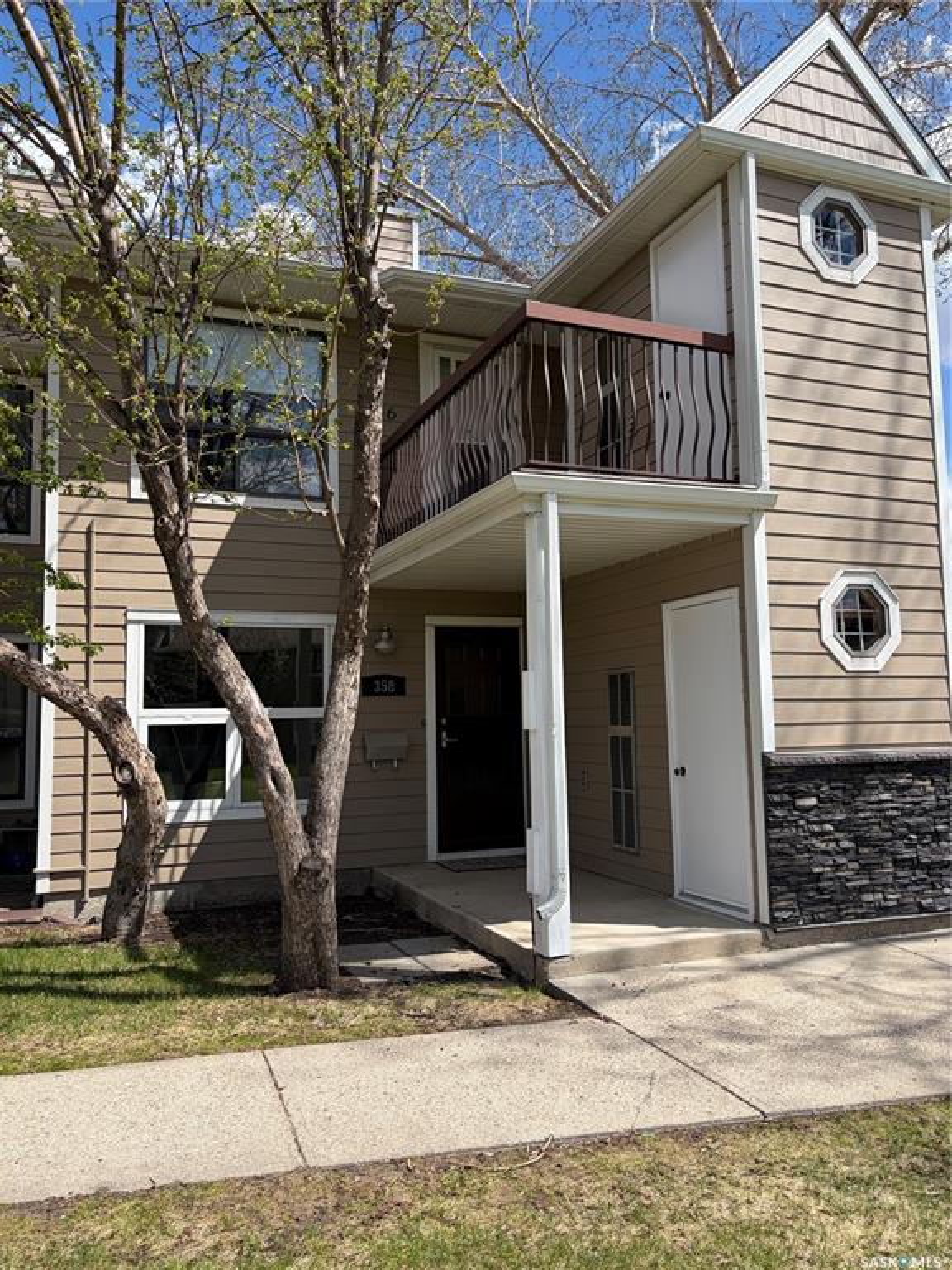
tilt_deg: +5.7
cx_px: 476
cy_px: 635
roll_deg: +1.5
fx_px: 953
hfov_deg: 53.1
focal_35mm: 26
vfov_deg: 67.3
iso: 50
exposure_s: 1/3623
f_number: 1.6
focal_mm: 5.96
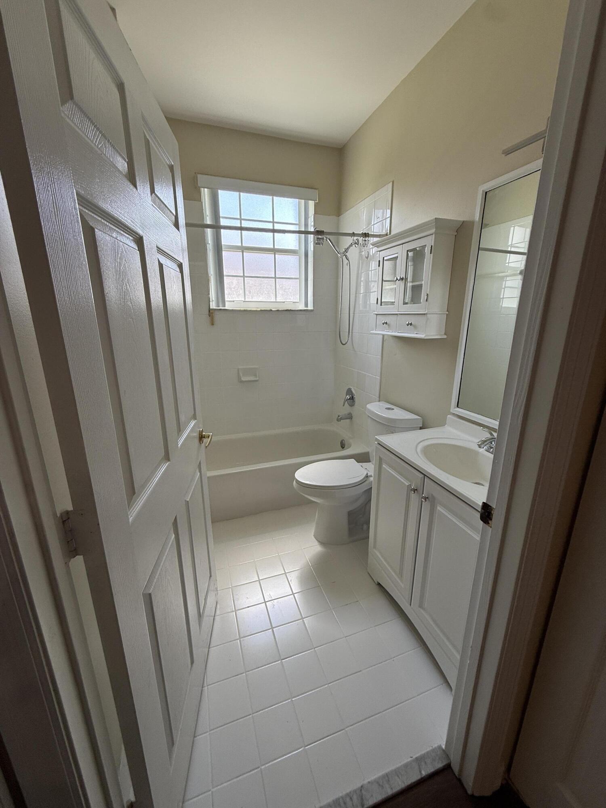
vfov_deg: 102.1
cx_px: 303
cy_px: 404
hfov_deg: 85.7
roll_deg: -0.8
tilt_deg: -14.7
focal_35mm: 14
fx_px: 327
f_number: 2.2
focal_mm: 2.22
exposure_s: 1/132
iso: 64
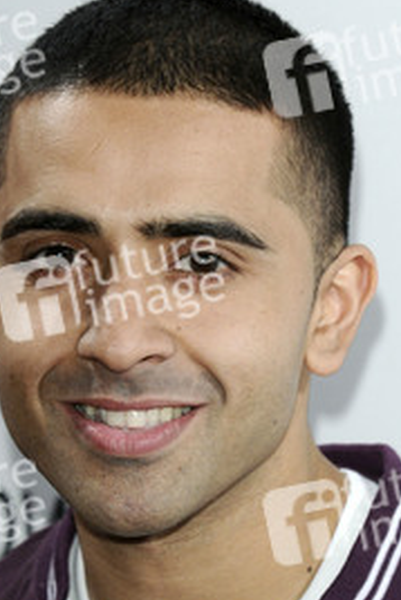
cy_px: 401
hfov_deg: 5.9
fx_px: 3917
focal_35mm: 235
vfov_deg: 8.8
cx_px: 176
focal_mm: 105
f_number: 5
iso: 400
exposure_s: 1/160
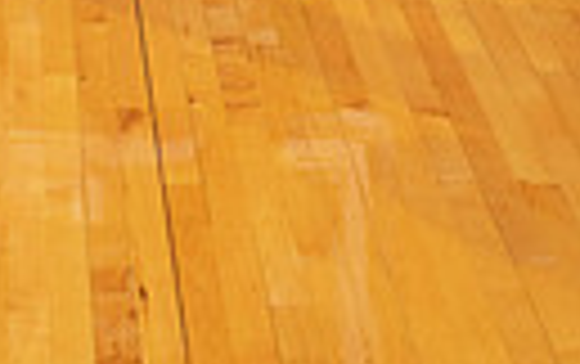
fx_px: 2248
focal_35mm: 142
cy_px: -494
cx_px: -72
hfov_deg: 14.3
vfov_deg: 8.5
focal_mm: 40
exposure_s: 1/320
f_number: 7.1
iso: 320
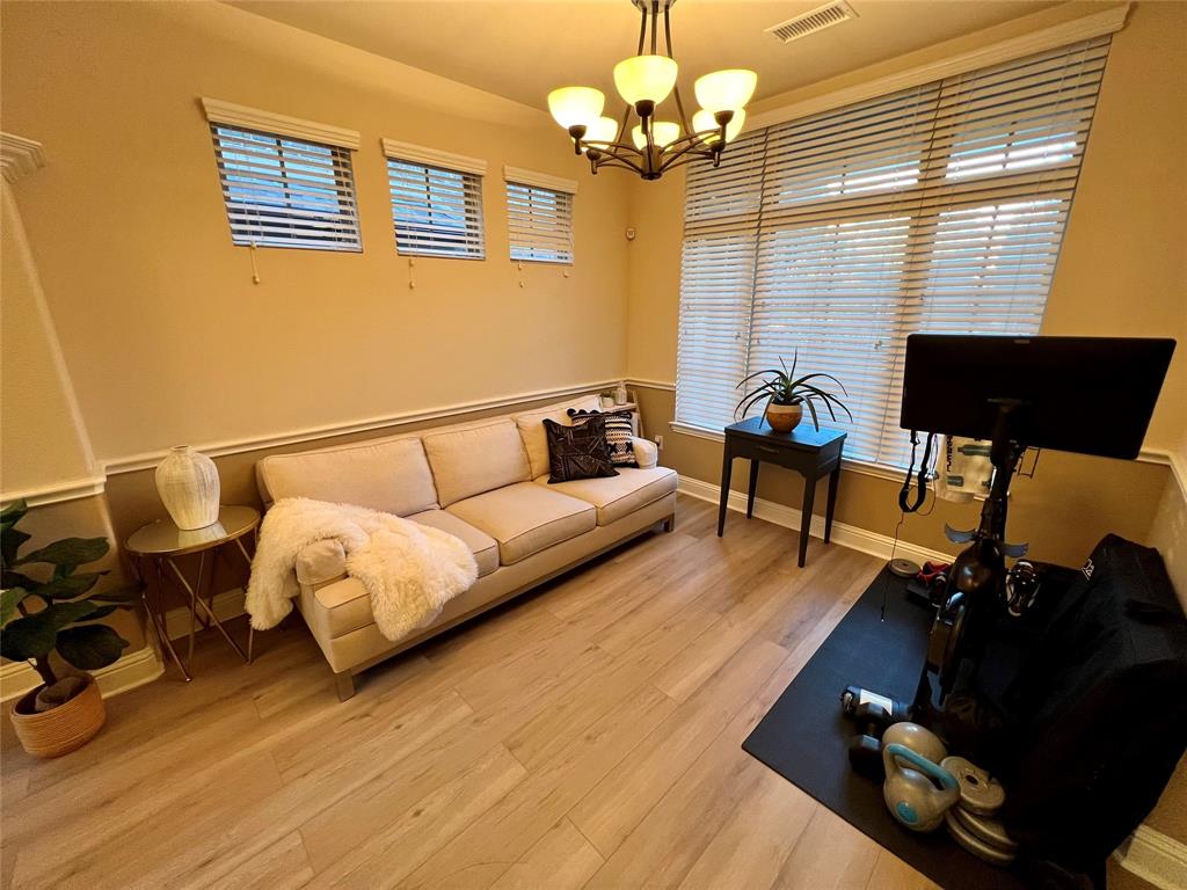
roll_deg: +0.5
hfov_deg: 106.2
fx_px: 446
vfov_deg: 89.9
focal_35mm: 13
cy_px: 445
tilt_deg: -16.7
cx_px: 594
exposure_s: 1/60
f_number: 1.8
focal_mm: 1.57
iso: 250
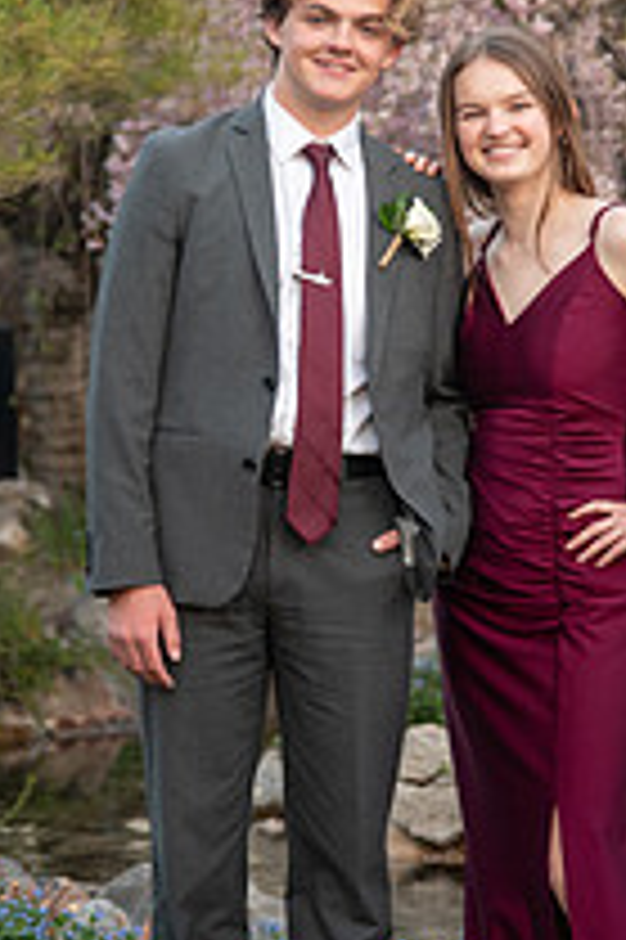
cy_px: 463
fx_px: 5173
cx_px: 405
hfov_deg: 6.9
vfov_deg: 10.4
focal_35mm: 198
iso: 800
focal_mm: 92
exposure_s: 1/125
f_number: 4
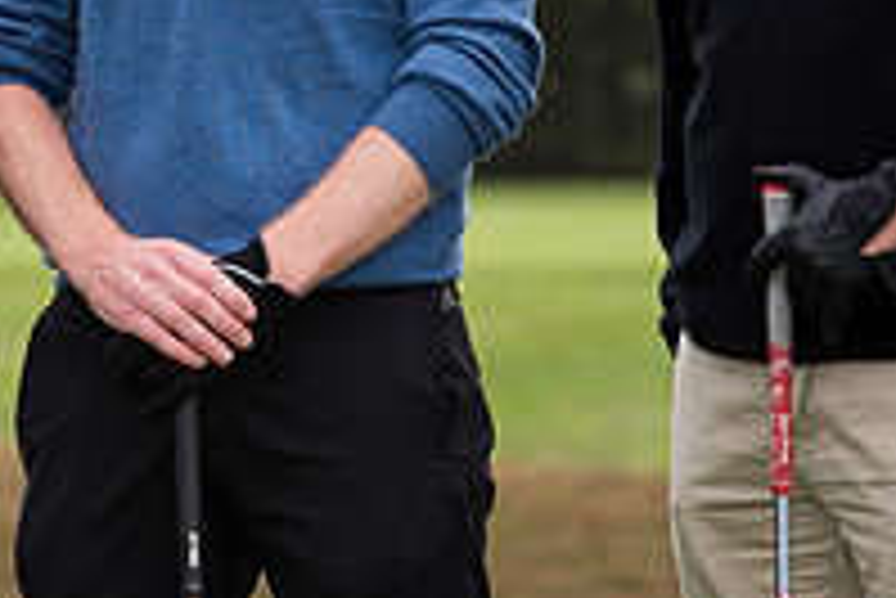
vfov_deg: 2.6
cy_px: -47
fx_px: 13051
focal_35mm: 524
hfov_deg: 3.9
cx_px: -32
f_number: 7.1
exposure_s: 1/250
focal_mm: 180
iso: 400
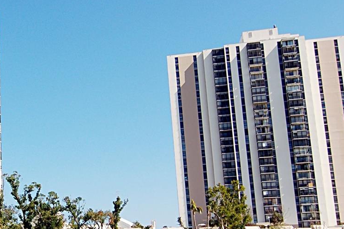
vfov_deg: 23.2
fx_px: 554
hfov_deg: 33.0
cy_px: 154
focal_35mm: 58
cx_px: 42
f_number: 5.6
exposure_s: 1/800
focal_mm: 18
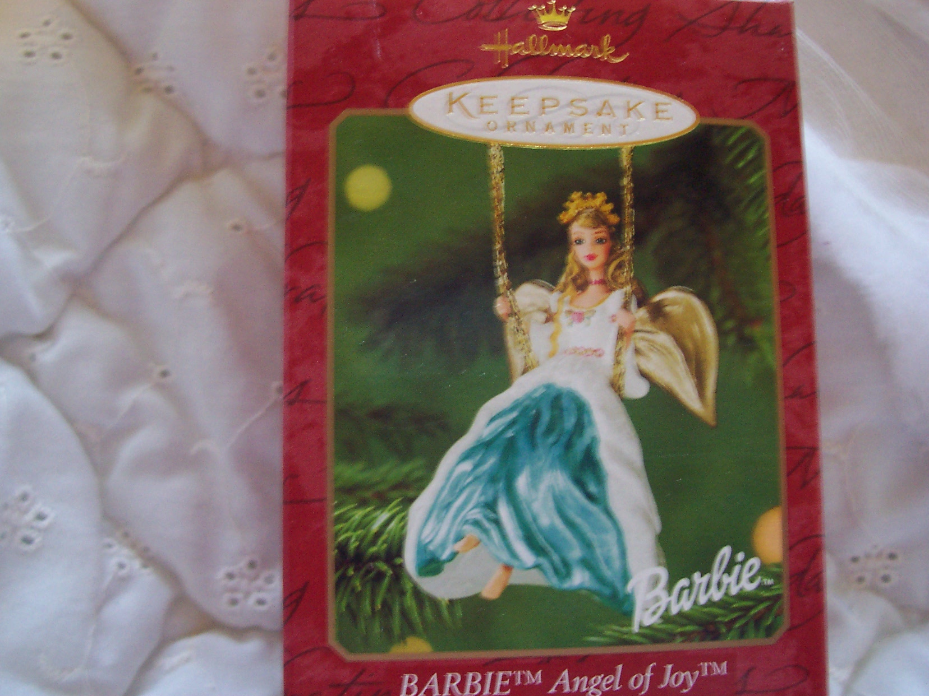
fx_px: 993
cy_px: 348
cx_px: 464
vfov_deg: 38.7
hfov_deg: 50.1
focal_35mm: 37
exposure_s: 1/8
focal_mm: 5.6
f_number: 2.8
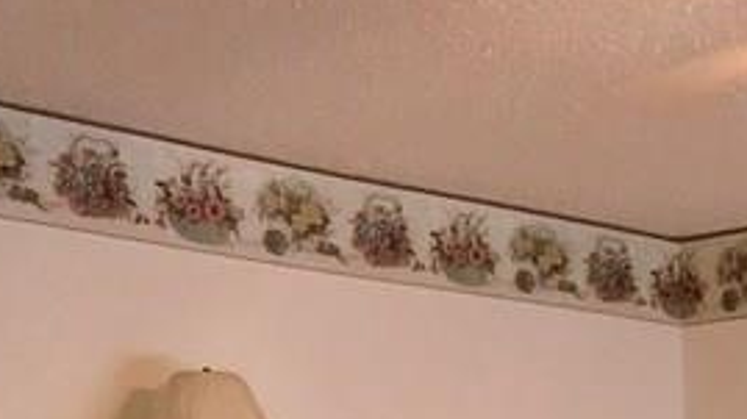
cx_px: 1158
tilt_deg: -3.1
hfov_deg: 16.6
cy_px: 830
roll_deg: +1.5
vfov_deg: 9.7
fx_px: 2297
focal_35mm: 116
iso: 40
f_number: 1.8
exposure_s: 1/30
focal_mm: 3.99
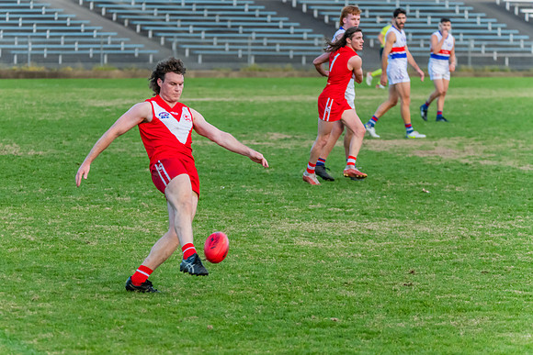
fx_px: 4026
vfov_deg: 5.1
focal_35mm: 272
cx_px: 236
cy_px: 194
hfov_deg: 7.6
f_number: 5.3
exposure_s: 1/1600
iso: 2800
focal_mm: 240
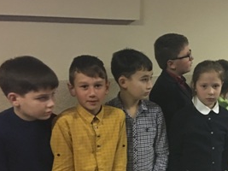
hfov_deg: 31.7
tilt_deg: -17.4
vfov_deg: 24.8
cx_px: 203
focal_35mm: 58
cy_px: 139
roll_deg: -4.8
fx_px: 382
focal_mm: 4.15
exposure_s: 1/8
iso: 160
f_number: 2.2
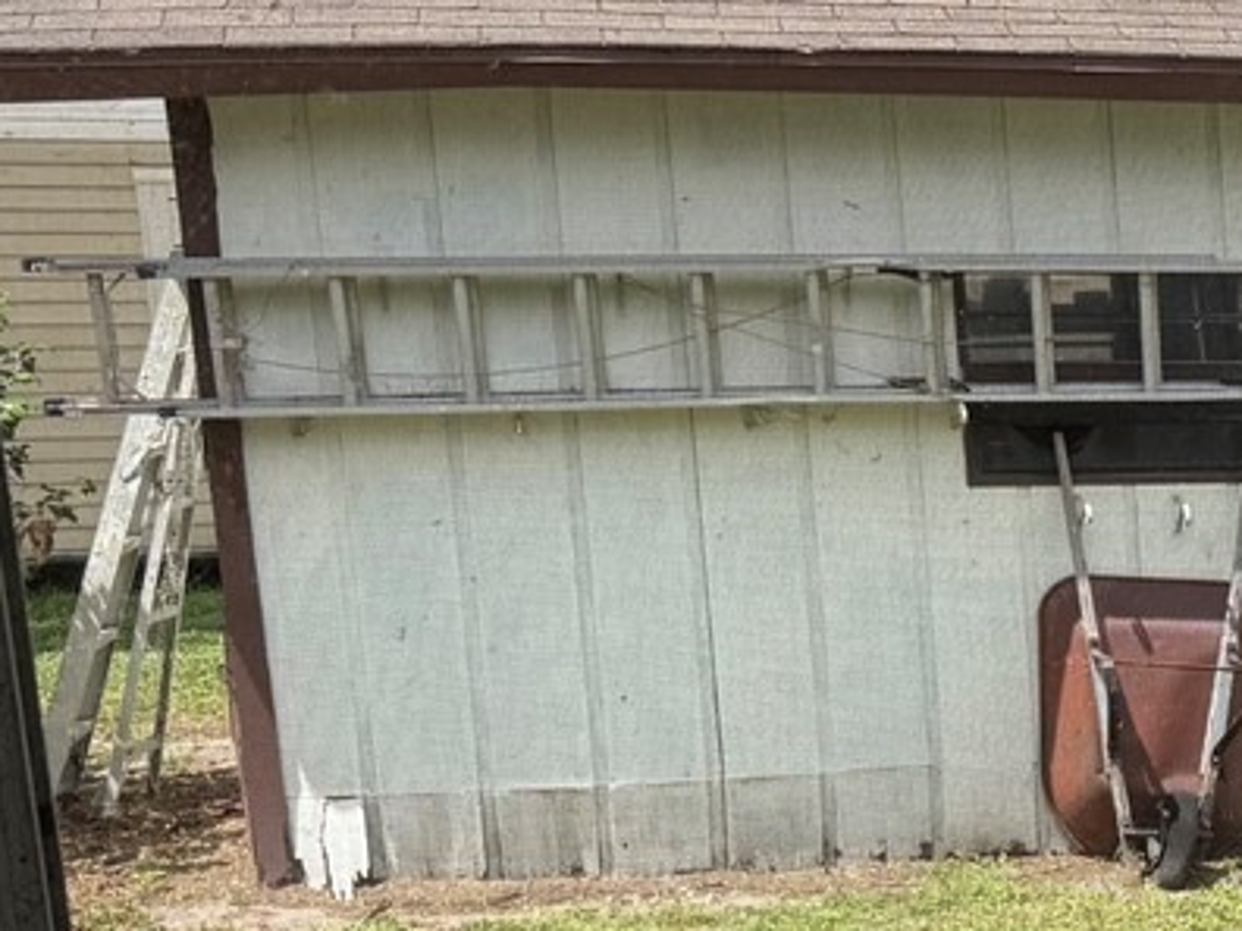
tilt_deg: -12.2
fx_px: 3480
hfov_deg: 17.1
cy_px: 959
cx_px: 2142
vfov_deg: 15.0
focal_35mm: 97
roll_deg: +0.1
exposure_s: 1/2525
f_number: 1.78
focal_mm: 6.76
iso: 80
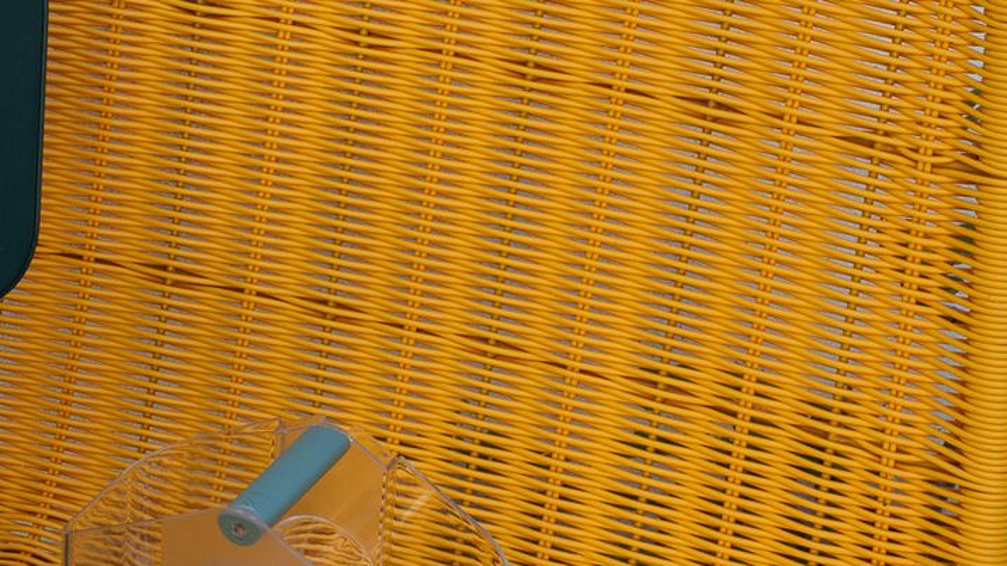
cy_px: 407
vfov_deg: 8.3
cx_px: -34
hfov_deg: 14.5
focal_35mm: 146
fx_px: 3898
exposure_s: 1/60
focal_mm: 23
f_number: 10
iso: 160
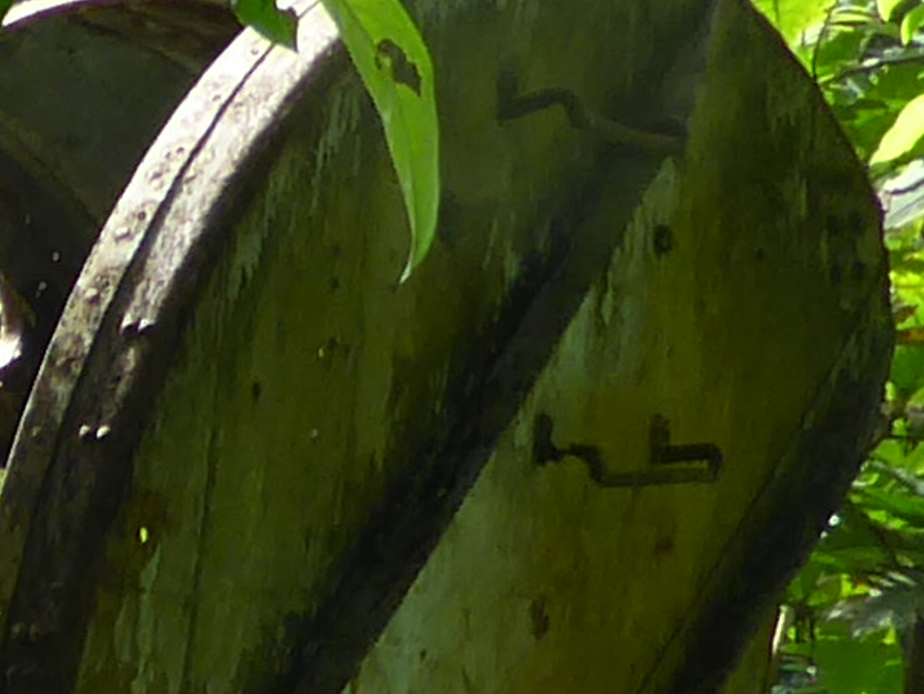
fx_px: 4433
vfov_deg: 8.3
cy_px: 1554
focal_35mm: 166
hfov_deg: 10.3
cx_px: -1312
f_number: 3.3
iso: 80
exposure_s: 1/80
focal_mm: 4.3
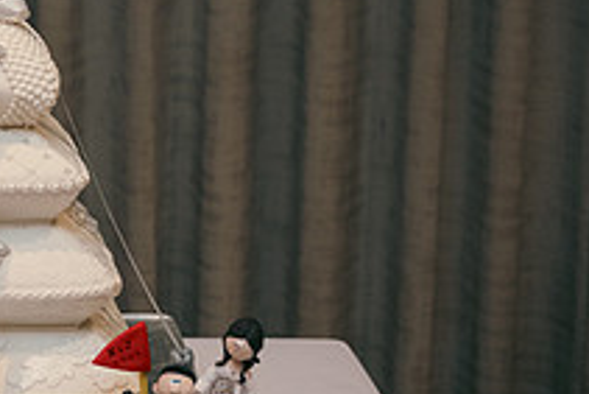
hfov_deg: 14.8
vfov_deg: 10.2
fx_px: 2161
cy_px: -124
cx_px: -204
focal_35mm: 132
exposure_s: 1/160
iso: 800
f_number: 3.5
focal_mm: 48
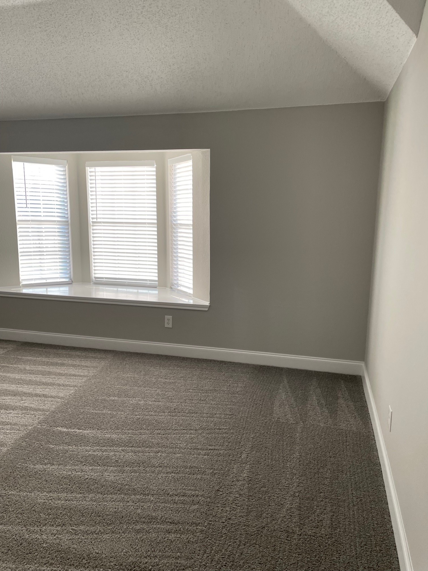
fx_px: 429
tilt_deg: -10.7
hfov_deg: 53.1
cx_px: 214
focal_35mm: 26
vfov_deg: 67.3
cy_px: 286
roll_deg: -1.0
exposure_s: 1/121
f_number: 1.6
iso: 80
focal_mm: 4.2
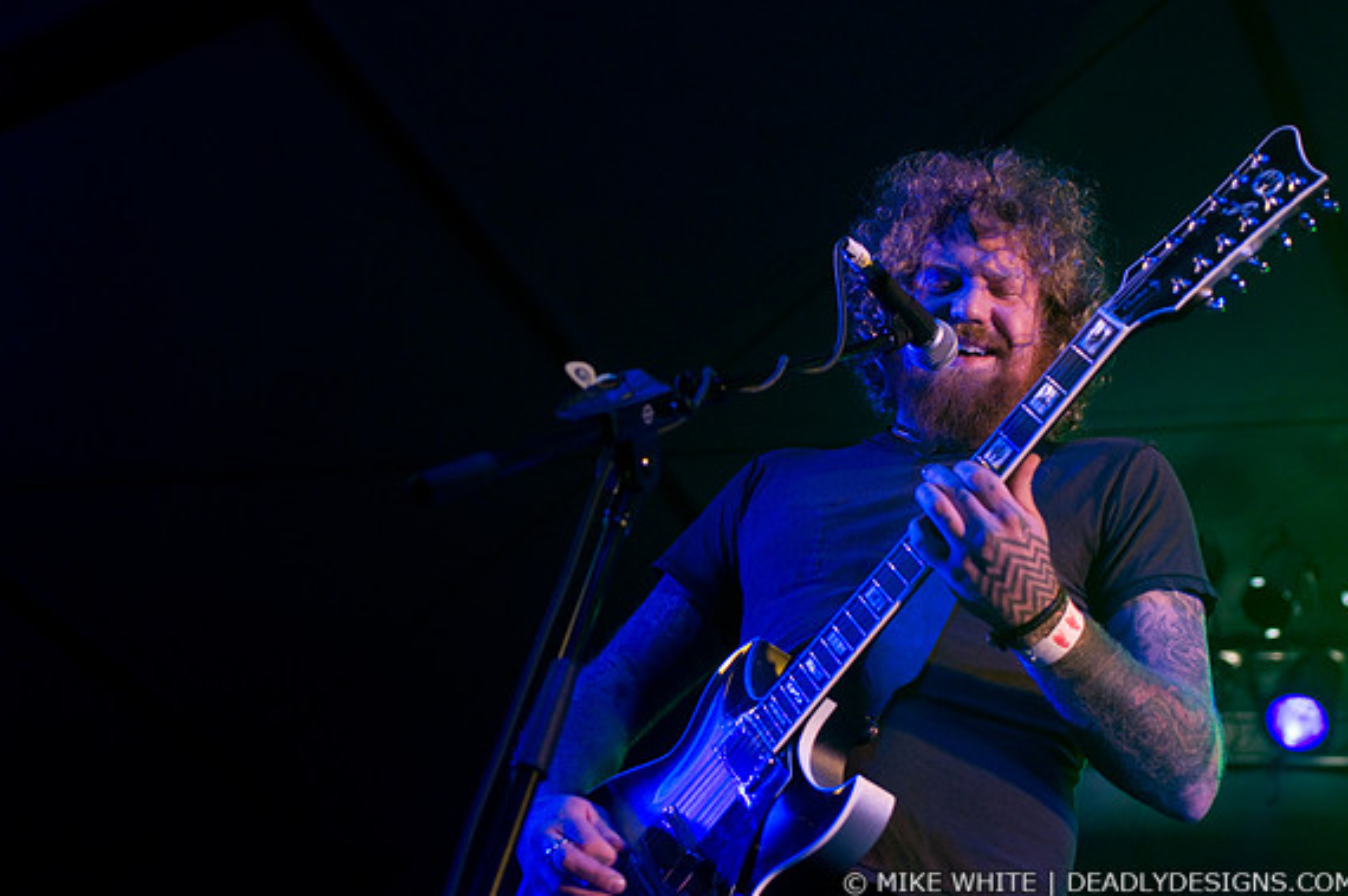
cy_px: 448
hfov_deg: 32.9
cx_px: 681
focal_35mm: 61
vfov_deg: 22.2
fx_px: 2282
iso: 800
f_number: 2.8
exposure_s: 1/125
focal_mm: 40
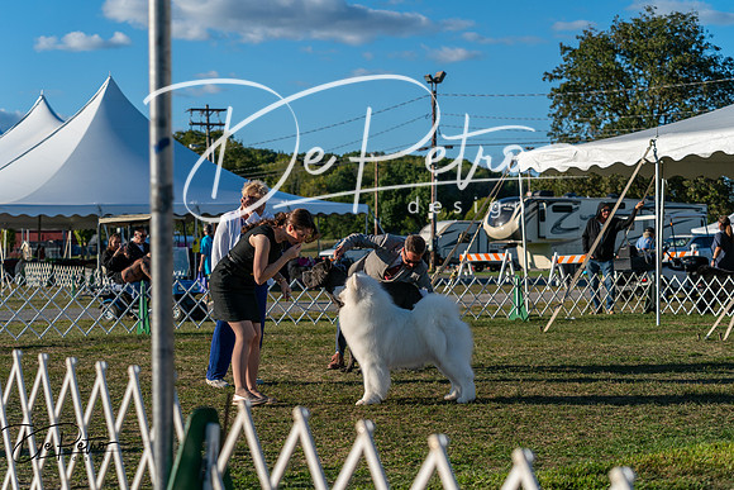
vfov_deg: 19.5
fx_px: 1427
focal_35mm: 70
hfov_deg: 28.8
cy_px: 245
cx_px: 367
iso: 125
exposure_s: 1/1250
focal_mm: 70
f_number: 4.5
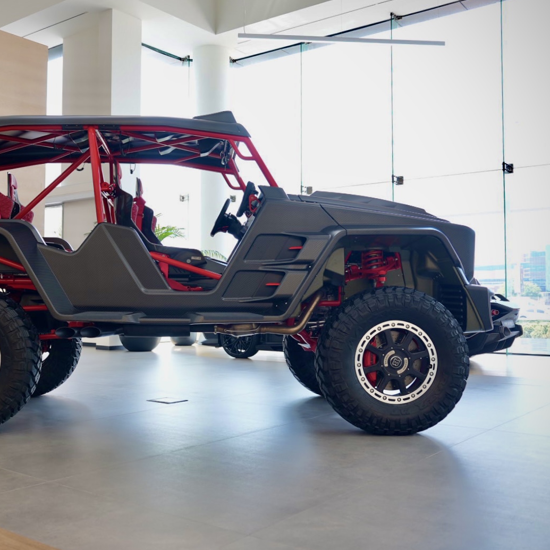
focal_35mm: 39
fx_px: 701
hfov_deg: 42.4
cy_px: 275
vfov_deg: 42.8
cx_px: 194
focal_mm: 30
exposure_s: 1/60
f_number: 2.8
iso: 80
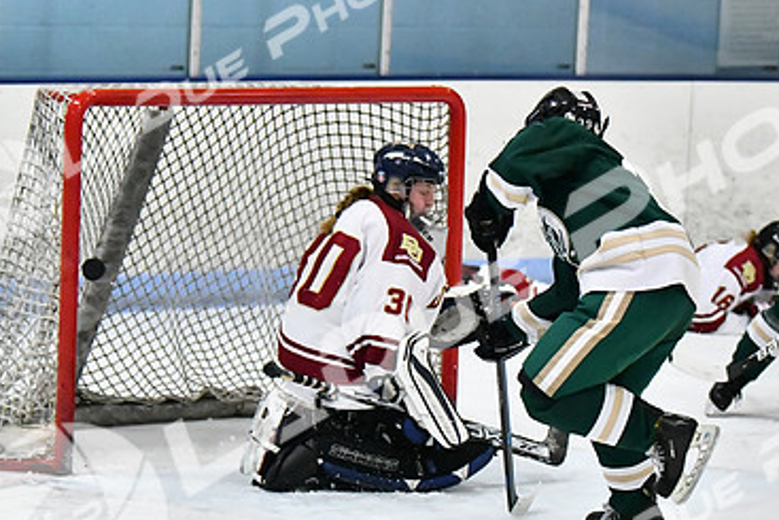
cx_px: 448
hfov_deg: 8.5
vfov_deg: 5.7
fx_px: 5238
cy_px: 300
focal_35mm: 242
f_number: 2.8
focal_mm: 102
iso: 8000
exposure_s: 1/1250
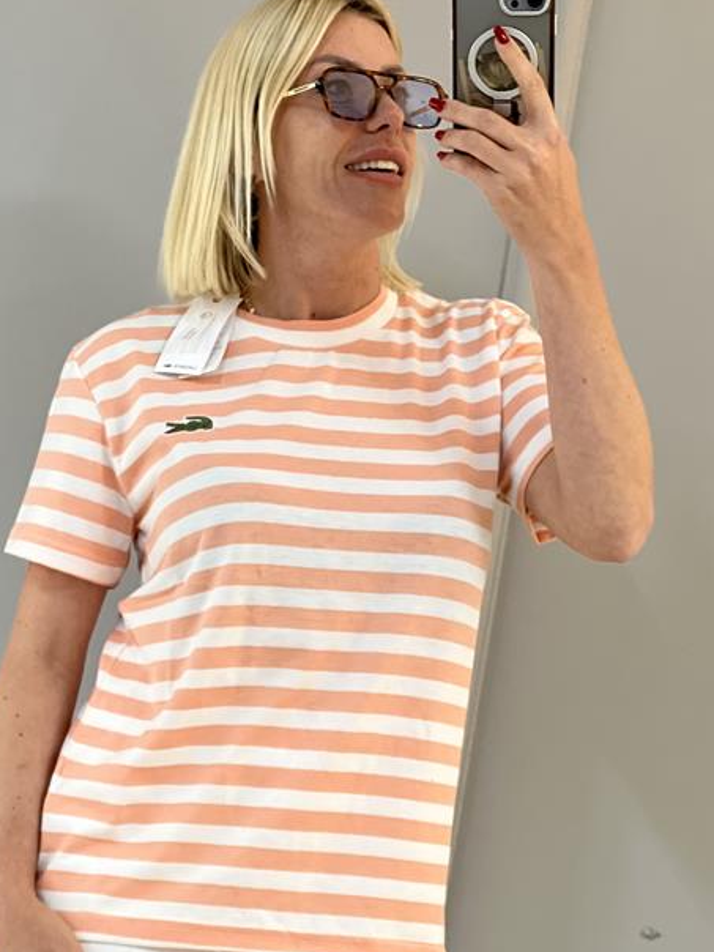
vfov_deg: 19.3
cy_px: 517
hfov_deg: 14.5
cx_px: 309
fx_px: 2805
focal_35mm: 102
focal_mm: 9
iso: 200
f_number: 2.8
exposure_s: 1/33
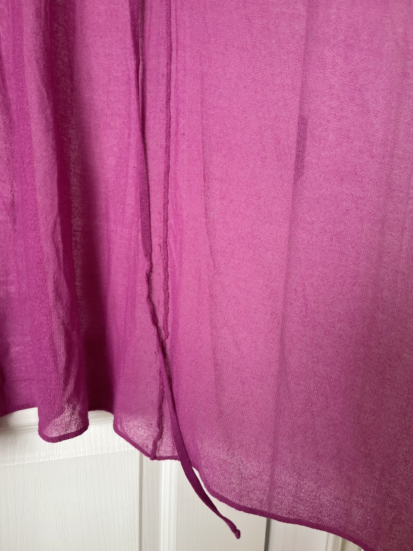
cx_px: 206
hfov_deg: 53.1
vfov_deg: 67.3
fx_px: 414
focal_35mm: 26
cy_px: 276
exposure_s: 1/121
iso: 125
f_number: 1.6
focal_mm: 5.1
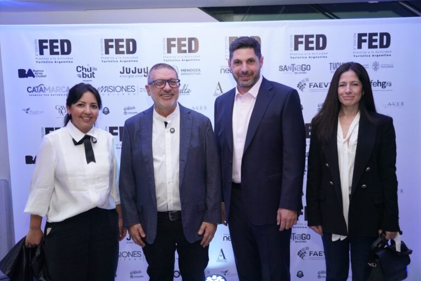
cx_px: 210
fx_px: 444
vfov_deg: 35.1
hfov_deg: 50.7
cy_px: 140
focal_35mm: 38
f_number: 4
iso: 4000
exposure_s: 1/160
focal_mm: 38
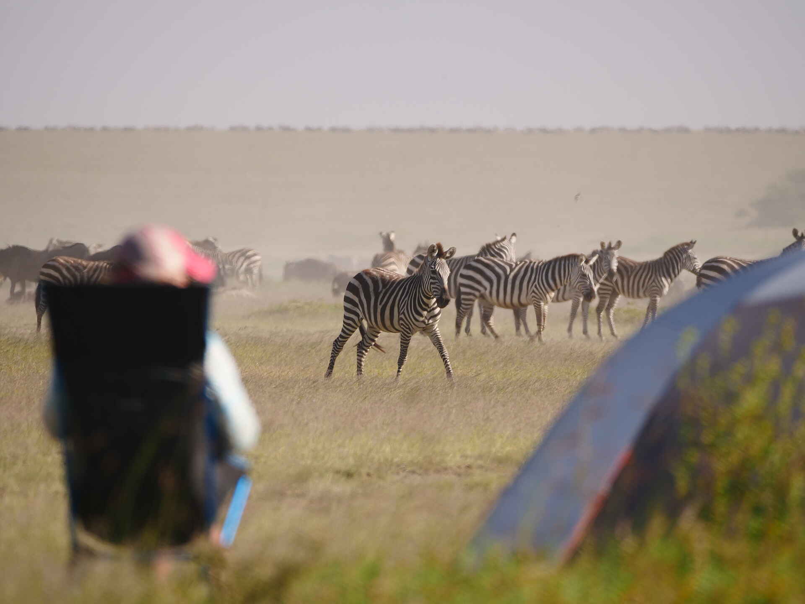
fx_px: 16279
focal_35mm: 700
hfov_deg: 2.8
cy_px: 302
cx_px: 402
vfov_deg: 2.1
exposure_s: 1/640
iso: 200
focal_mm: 350
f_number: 5.9
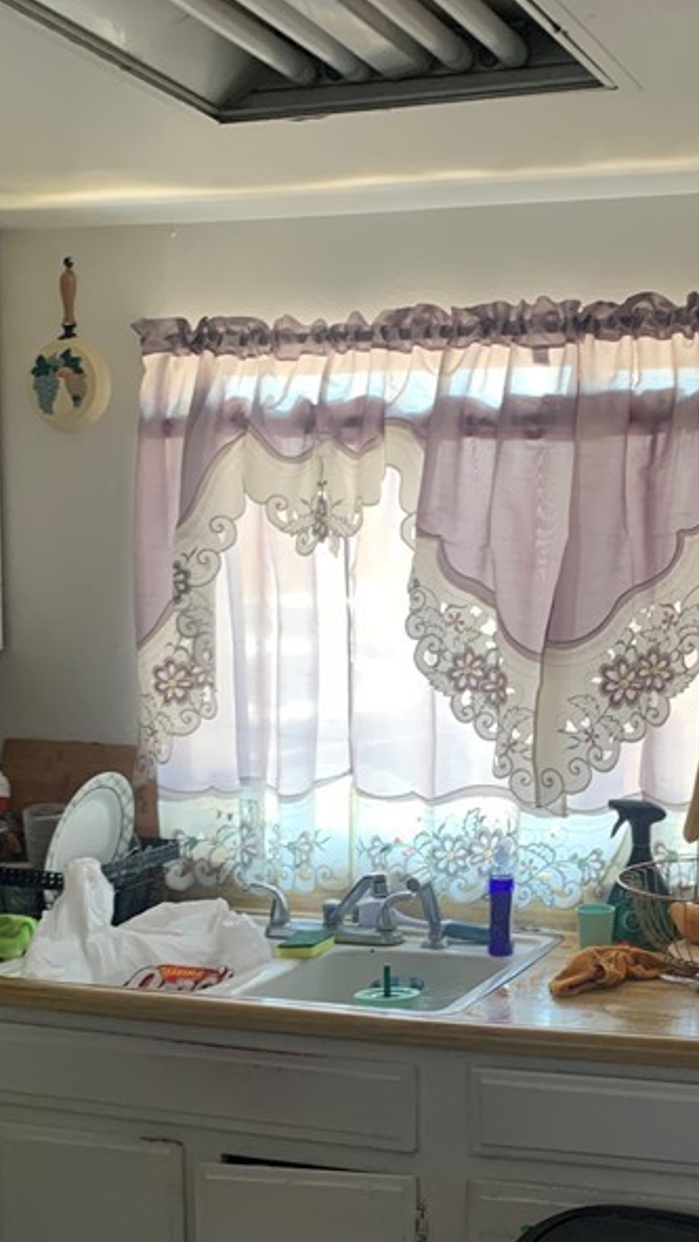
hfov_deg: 24.0
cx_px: 586
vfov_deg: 41.7
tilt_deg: -8.5
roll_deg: -0.1
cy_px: 793
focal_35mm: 49
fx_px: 1615
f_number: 1.8
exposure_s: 1/60
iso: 125
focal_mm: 4.25
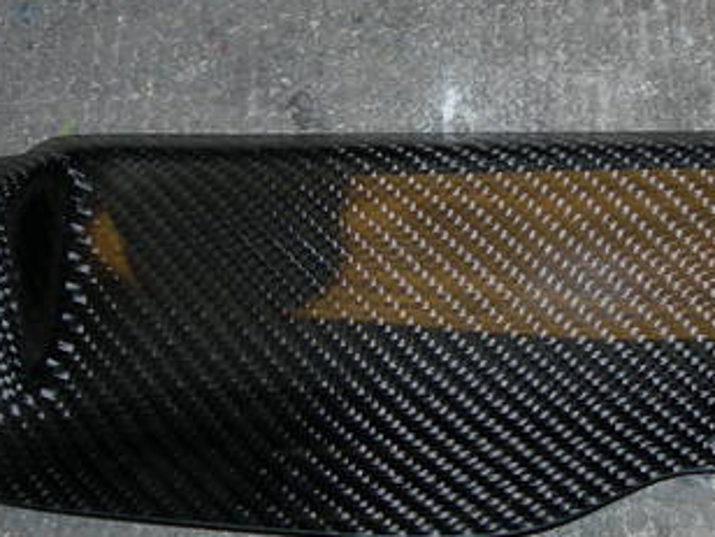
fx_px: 1632
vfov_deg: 18.7
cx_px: 601
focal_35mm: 79
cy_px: 267
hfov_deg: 24.2
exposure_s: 1/60.1
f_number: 2.8
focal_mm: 7.8
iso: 50
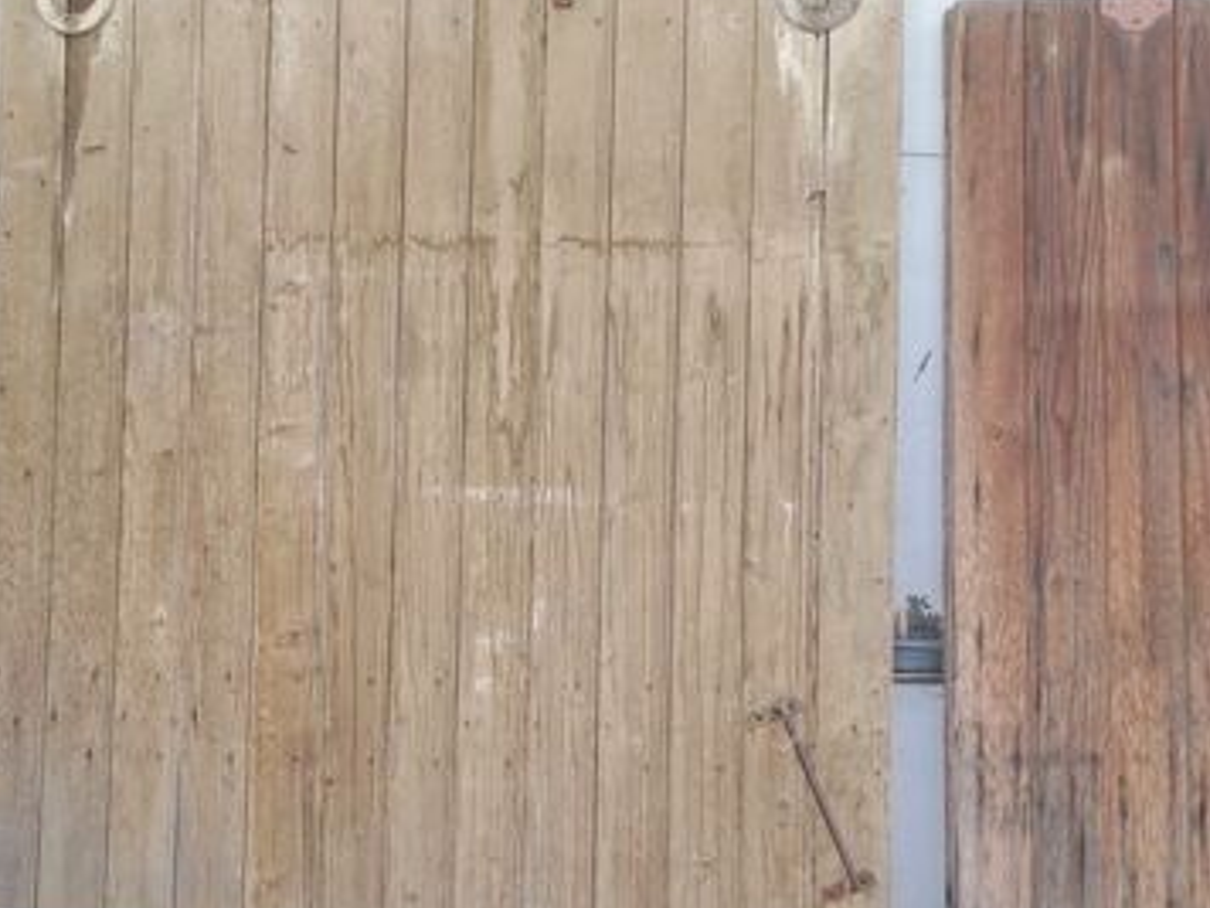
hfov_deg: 41.6
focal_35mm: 45
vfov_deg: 31.7
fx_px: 1573
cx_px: 421
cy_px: 667
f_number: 1.8
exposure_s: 1/100
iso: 40
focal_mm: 4.65
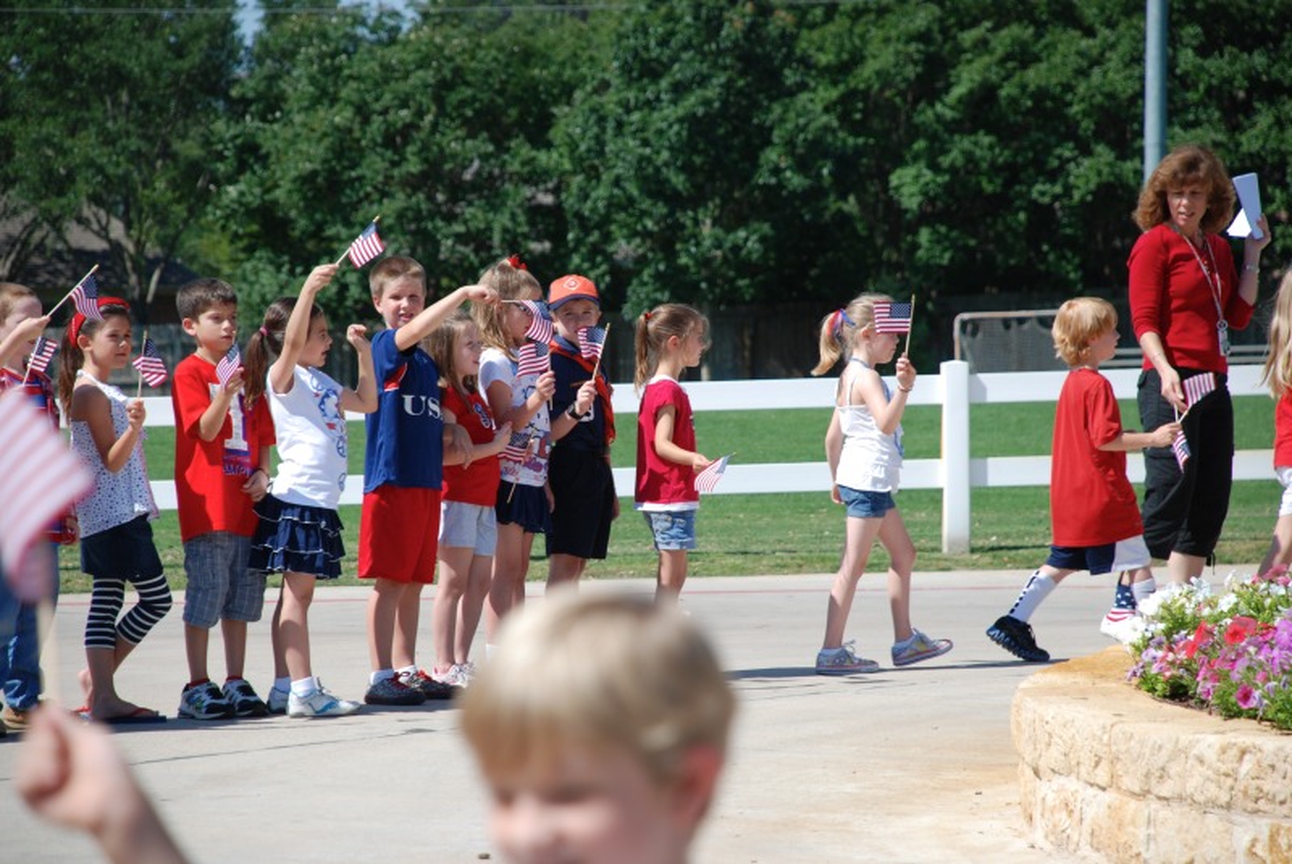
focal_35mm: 188
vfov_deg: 7.3
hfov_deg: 11.0
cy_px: 432
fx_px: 6735
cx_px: 646
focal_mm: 125
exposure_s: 1/500
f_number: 5.6
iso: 180
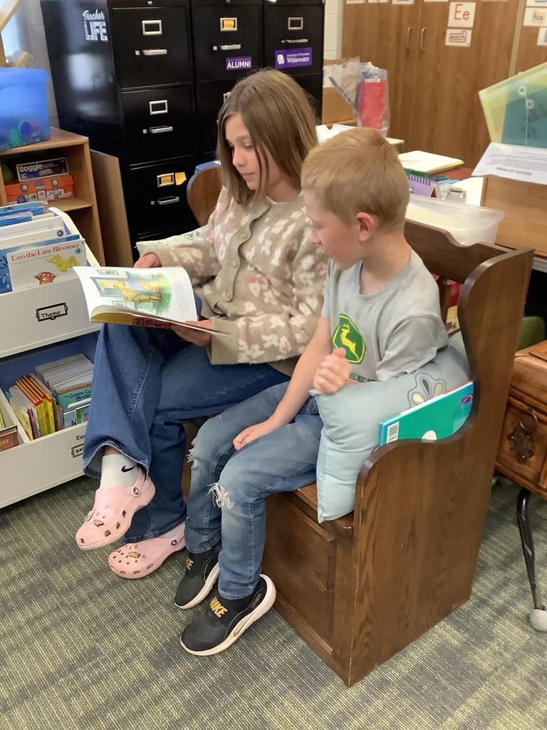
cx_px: 274
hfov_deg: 45.4
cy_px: 365
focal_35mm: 31
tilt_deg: -27.0
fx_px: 653
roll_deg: -0.1
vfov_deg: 58.4
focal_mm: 3.3
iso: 320
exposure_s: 1/60
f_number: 2.4
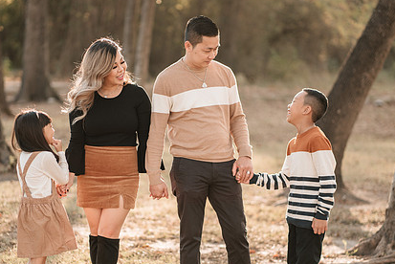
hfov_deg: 16.9
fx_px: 1329
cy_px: 163
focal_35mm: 121
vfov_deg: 11.3
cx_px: 166
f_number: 1.8
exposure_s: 1/500
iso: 125
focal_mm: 85
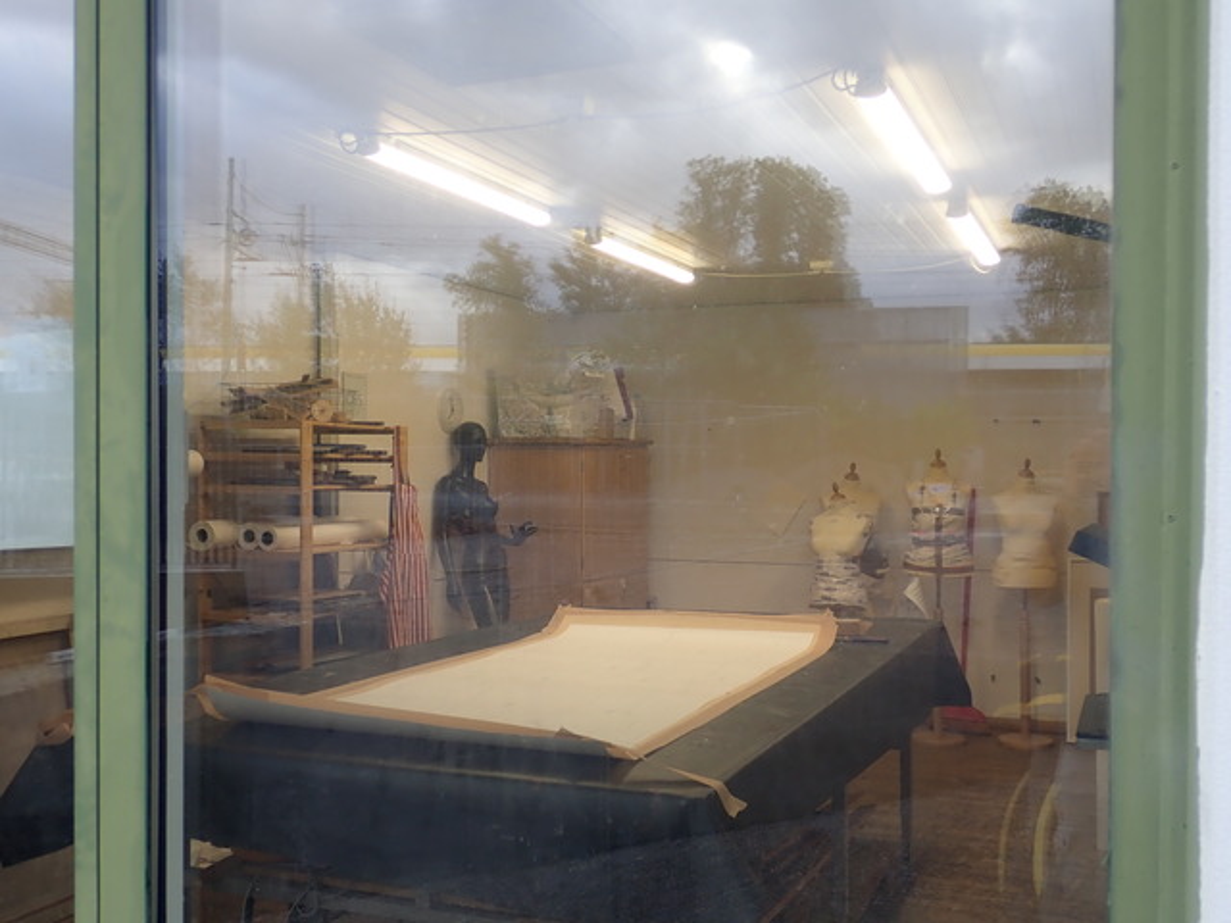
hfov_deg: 52.6
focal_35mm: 35
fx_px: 1245
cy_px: 462
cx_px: 616
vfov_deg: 40.7
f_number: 2.6
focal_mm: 6.42
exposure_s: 1/80
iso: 100
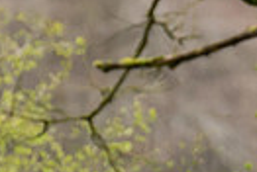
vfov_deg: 0.7
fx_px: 14854
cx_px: -176
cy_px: -10
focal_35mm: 2076
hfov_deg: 1.0
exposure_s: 1/1000
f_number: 3.5
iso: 1000
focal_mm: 200
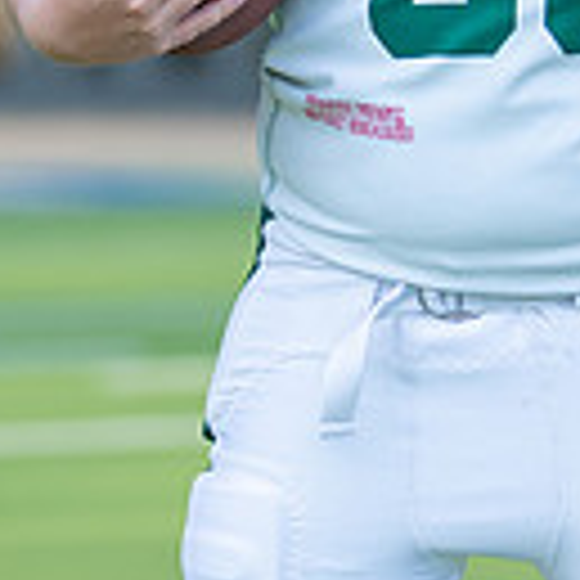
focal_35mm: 342
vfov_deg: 5.1
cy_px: 184
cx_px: 608
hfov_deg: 5.1
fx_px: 6483
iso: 100
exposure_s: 1/3200
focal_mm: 50
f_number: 1.2
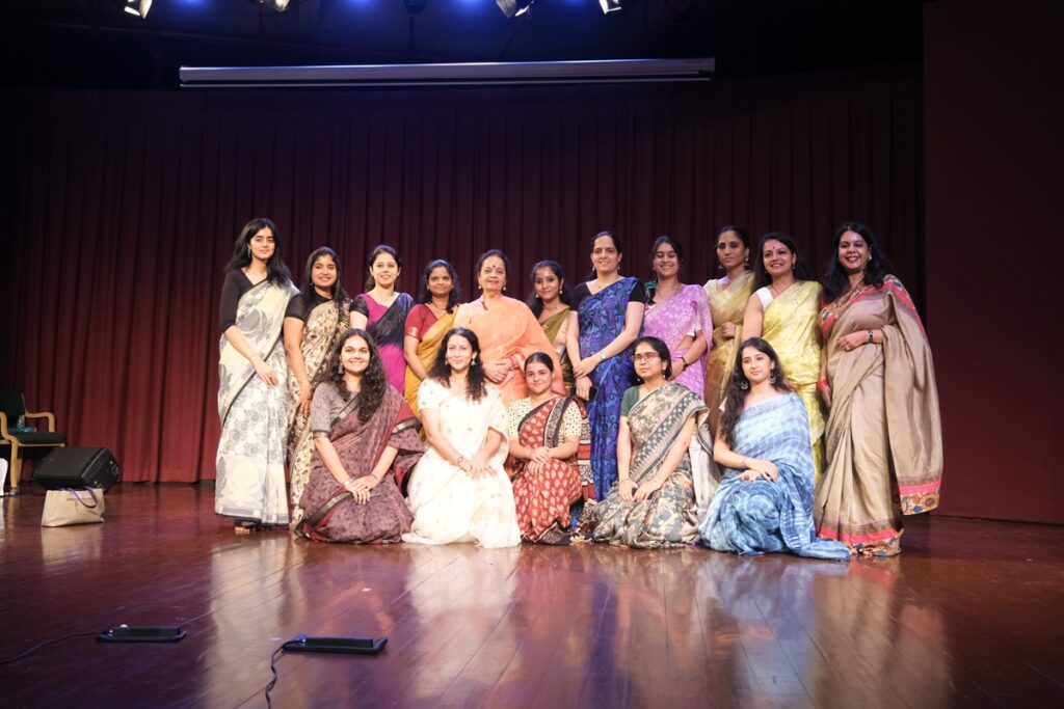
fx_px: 975
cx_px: 532
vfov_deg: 40.0
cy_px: 354
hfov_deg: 57.2
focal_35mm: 33
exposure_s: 1/250
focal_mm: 22.3
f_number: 4
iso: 2000
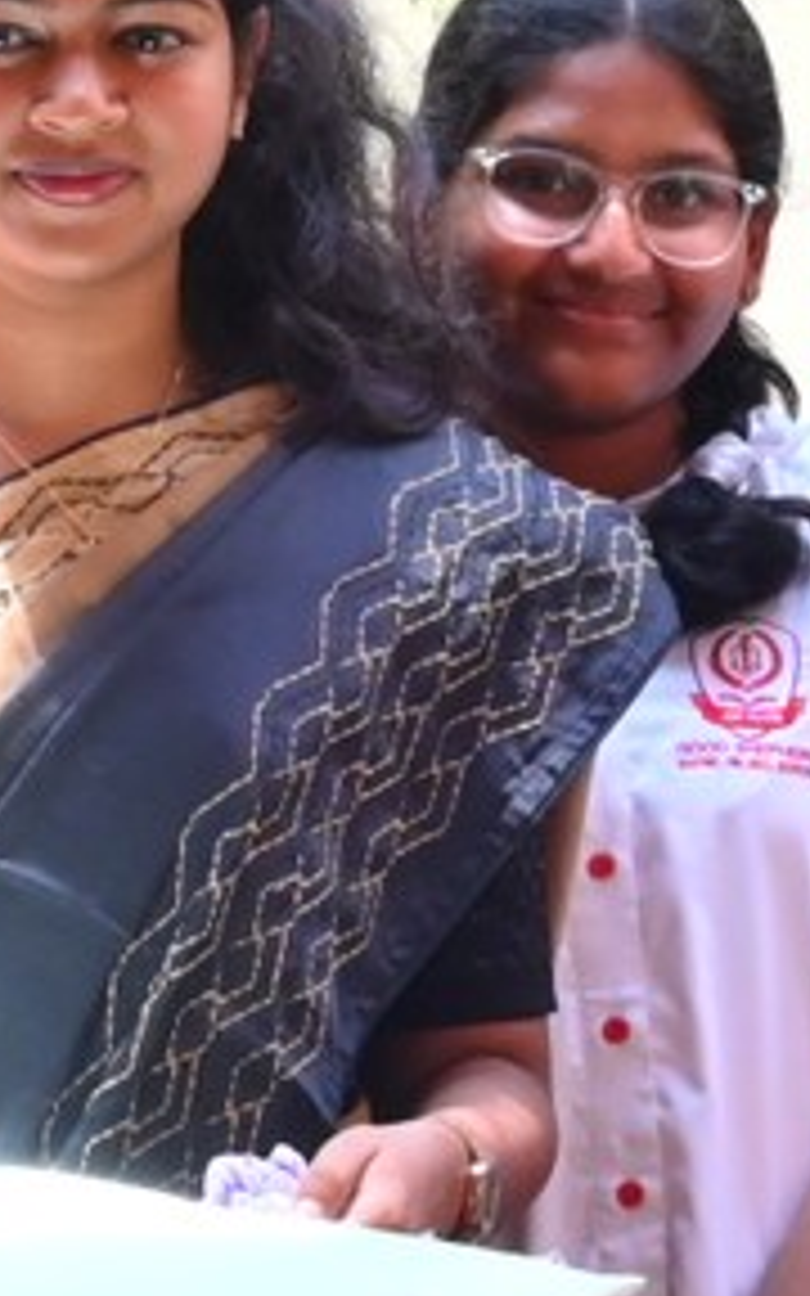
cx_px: 81
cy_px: 560
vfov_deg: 9.7
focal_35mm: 217
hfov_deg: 6.0
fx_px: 7664
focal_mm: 24
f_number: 8
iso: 1250
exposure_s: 1/160
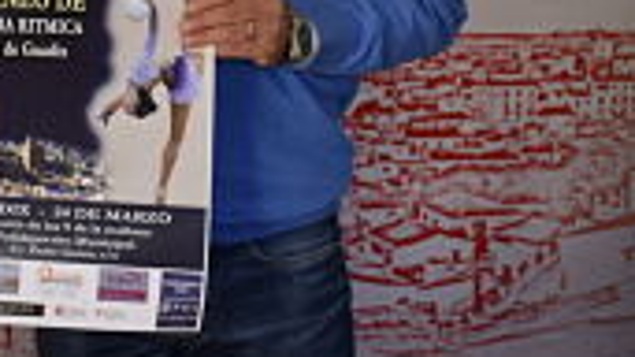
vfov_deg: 10.6
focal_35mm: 111
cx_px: 30
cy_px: -104
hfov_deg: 18.8
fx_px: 1874
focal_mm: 27
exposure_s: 1/80
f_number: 4.5
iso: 400
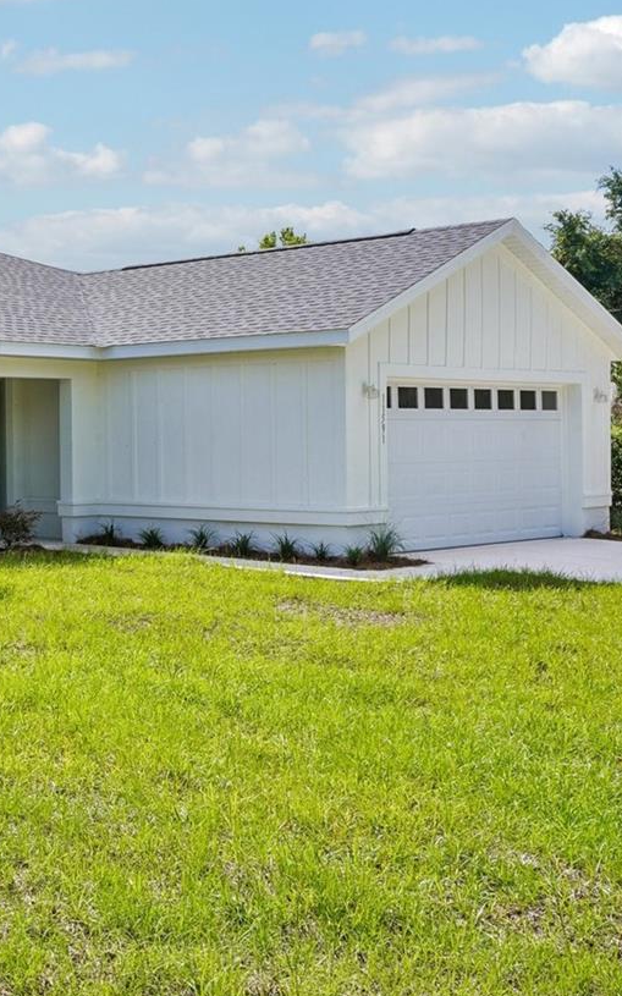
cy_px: 431
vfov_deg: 37.5
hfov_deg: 21.8
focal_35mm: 54
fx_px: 1465
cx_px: -171
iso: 100
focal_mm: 27
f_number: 20
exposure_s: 1/30
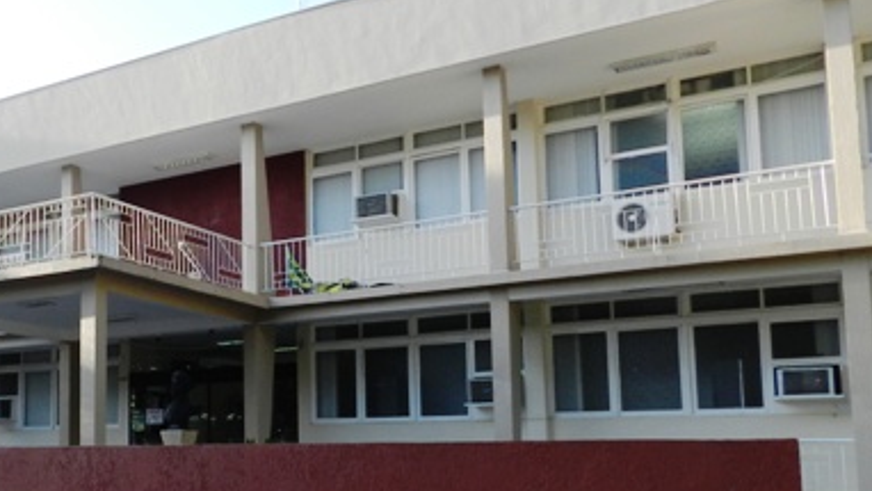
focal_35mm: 42
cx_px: 153
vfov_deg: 28.1
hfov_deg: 45.5
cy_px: 352
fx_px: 971
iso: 160
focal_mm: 4
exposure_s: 1/400
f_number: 3.4
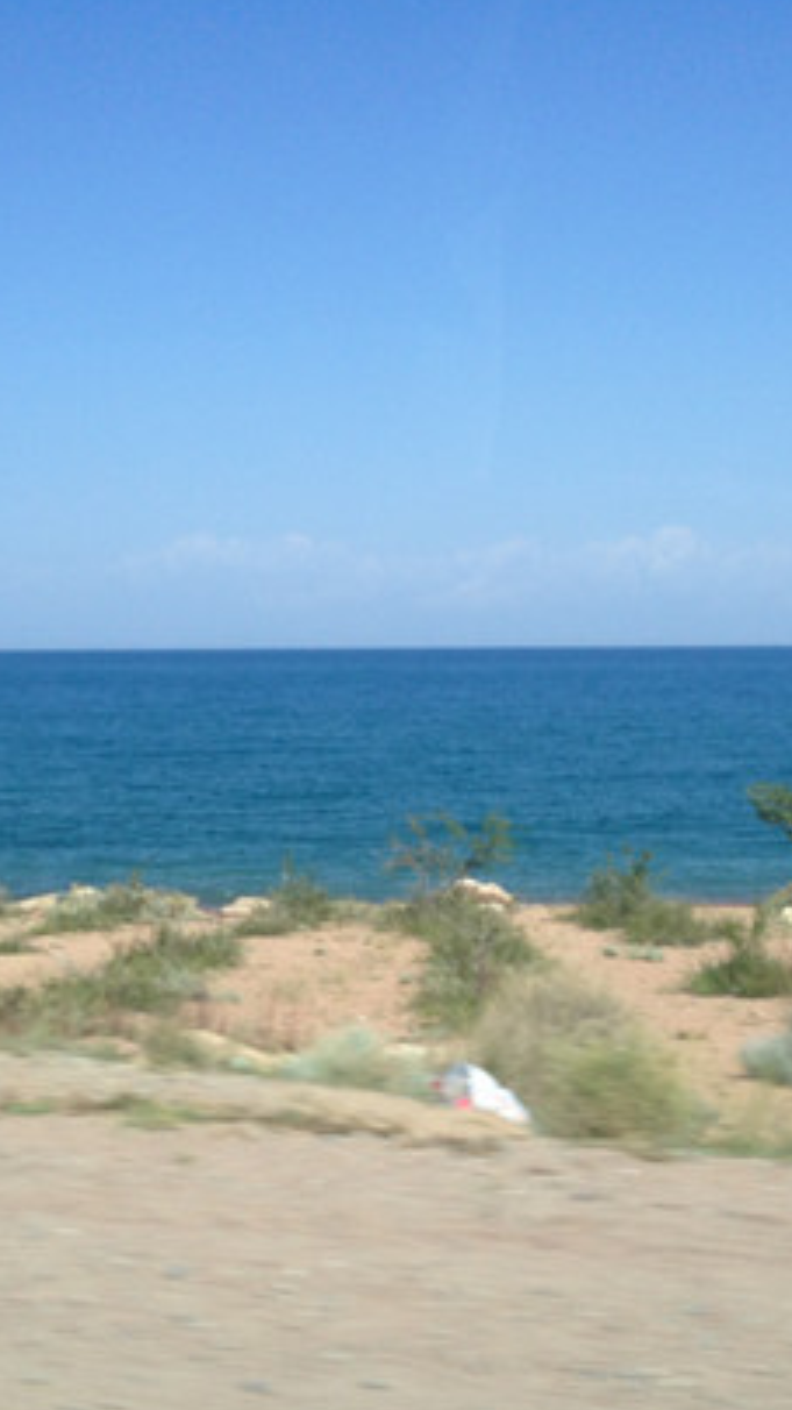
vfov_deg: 36.5
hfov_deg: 21.1
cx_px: 384
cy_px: 820
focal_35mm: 57
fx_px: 2130
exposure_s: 1/430
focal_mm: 4.12
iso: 50
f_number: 2.4
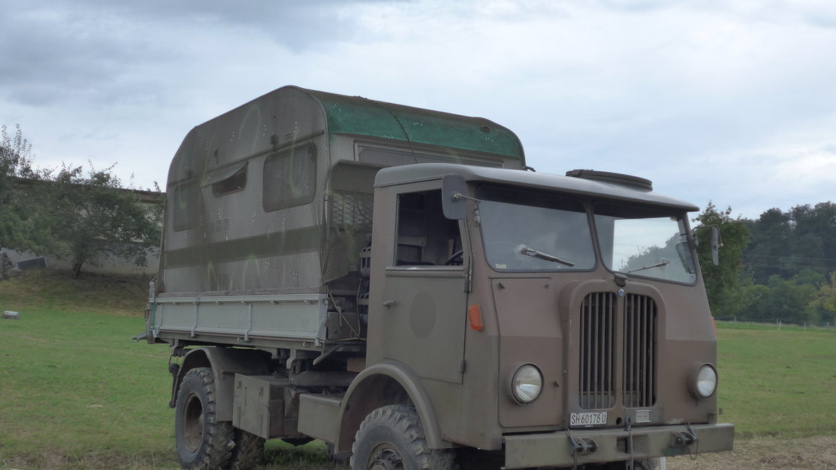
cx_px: 417
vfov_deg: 27.6
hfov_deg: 47.4
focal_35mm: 43
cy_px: 295
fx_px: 953
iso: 160
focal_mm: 8
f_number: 2.5
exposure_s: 1/640
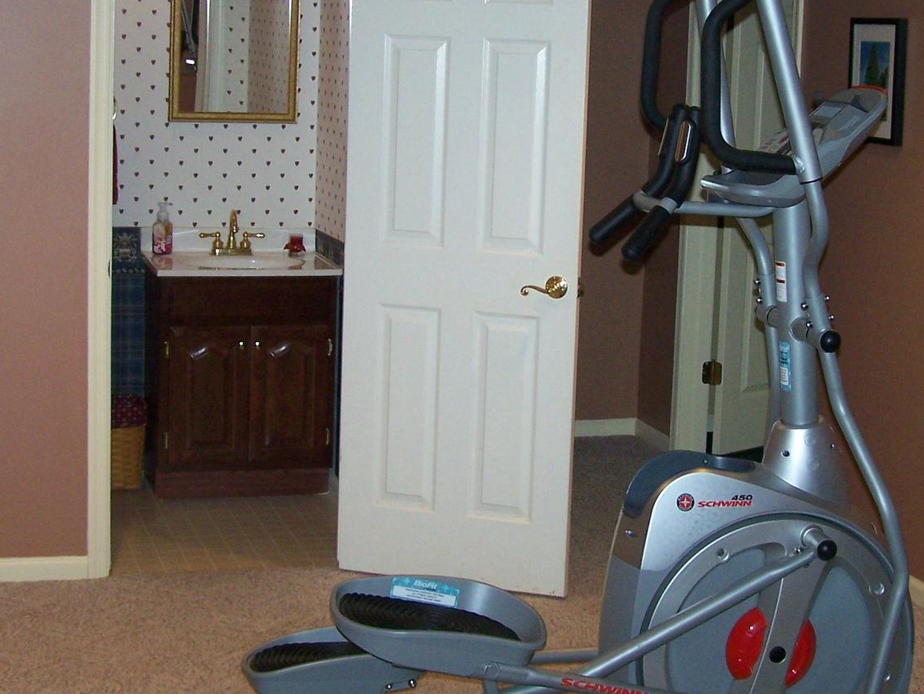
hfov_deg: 28.1
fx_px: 1843
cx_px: 528
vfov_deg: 21.3
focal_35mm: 69
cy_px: 267
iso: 160
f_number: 2.8
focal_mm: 6.3
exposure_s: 1/60
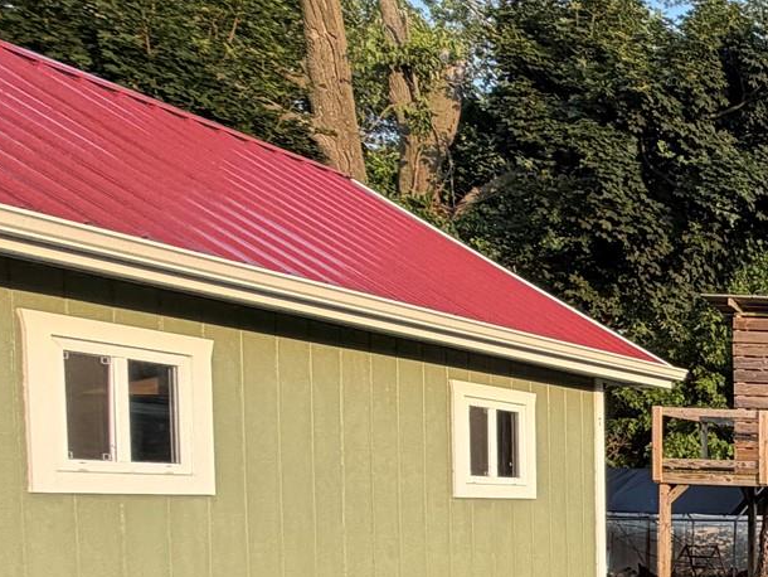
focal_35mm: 47
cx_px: 1272
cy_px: 563
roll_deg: -1.3
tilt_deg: -3.1
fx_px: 1043
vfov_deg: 29.1
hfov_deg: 24.9
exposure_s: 1/502
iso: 50
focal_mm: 2.22
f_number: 2.2
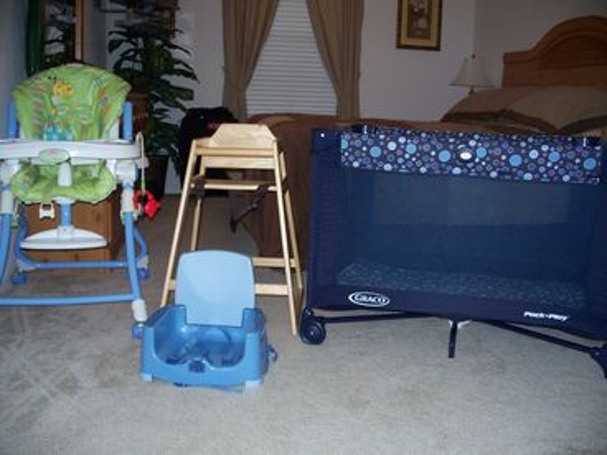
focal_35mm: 37
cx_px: 304
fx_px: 649
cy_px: 228
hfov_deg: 50.1
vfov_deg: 38.7
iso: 200
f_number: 2.8
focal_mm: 7.8
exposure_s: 1/60
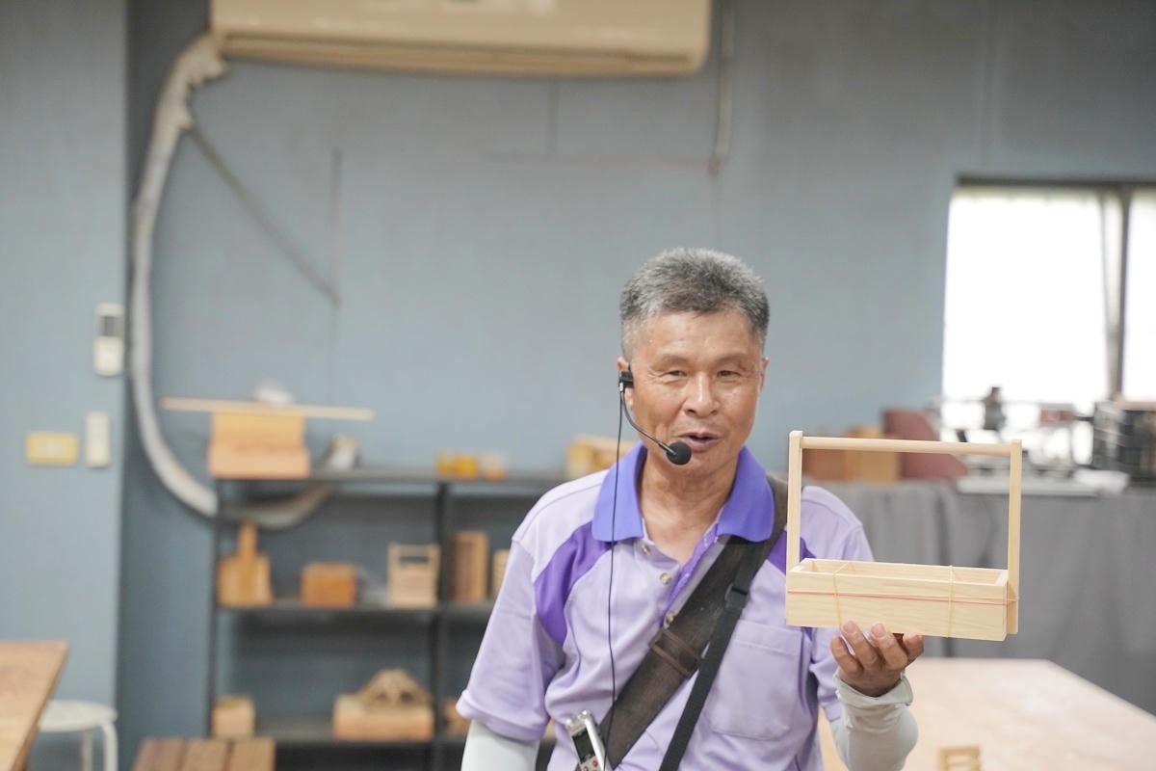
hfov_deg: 27.0
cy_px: 386
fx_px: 2408
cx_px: 578
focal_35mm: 75
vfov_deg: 18.2
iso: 3200
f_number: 4
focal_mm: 75
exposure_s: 1/160
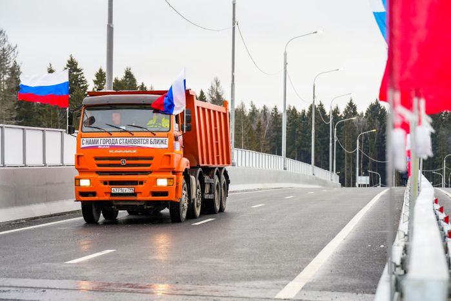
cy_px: 150
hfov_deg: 17.9
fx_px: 1428
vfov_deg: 12.0
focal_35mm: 114
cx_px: 226
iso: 1250
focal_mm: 114
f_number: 4.5
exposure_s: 1/400
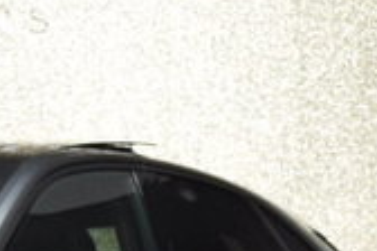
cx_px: -206
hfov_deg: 15.4
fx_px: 1278
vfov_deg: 11.0
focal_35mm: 122
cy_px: 312
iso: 800
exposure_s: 1/200
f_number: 4.5
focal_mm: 18
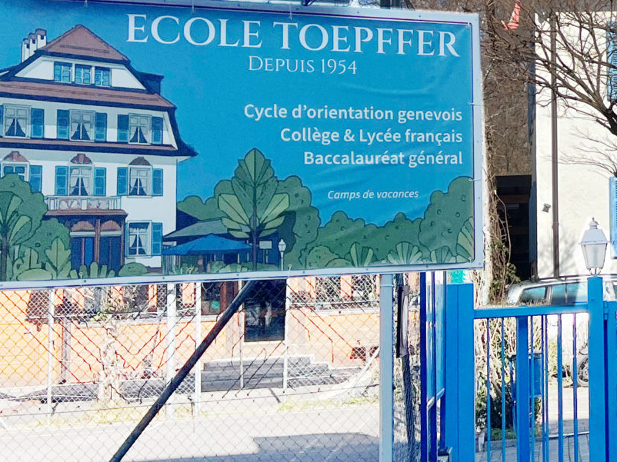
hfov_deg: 21.1
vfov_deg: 17.6
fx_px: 1479
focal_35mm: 83
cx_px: 829
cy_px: 67
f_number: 1.5
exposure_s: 1/4831
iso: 50
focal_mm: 5.7
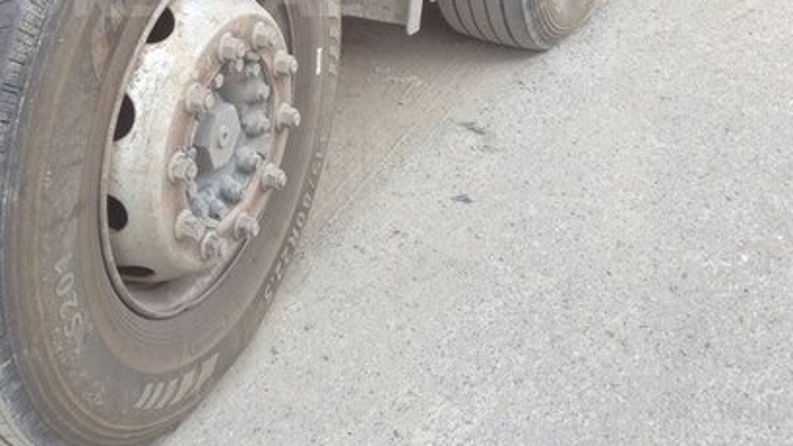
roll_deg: -1.4
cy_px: -13
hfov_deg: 35.0
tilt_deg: -22.7
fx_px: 1219
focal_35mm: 58
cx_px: 165
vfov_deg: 20.0
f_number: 2.4
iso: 50
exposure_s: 1/202
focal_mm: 4.12
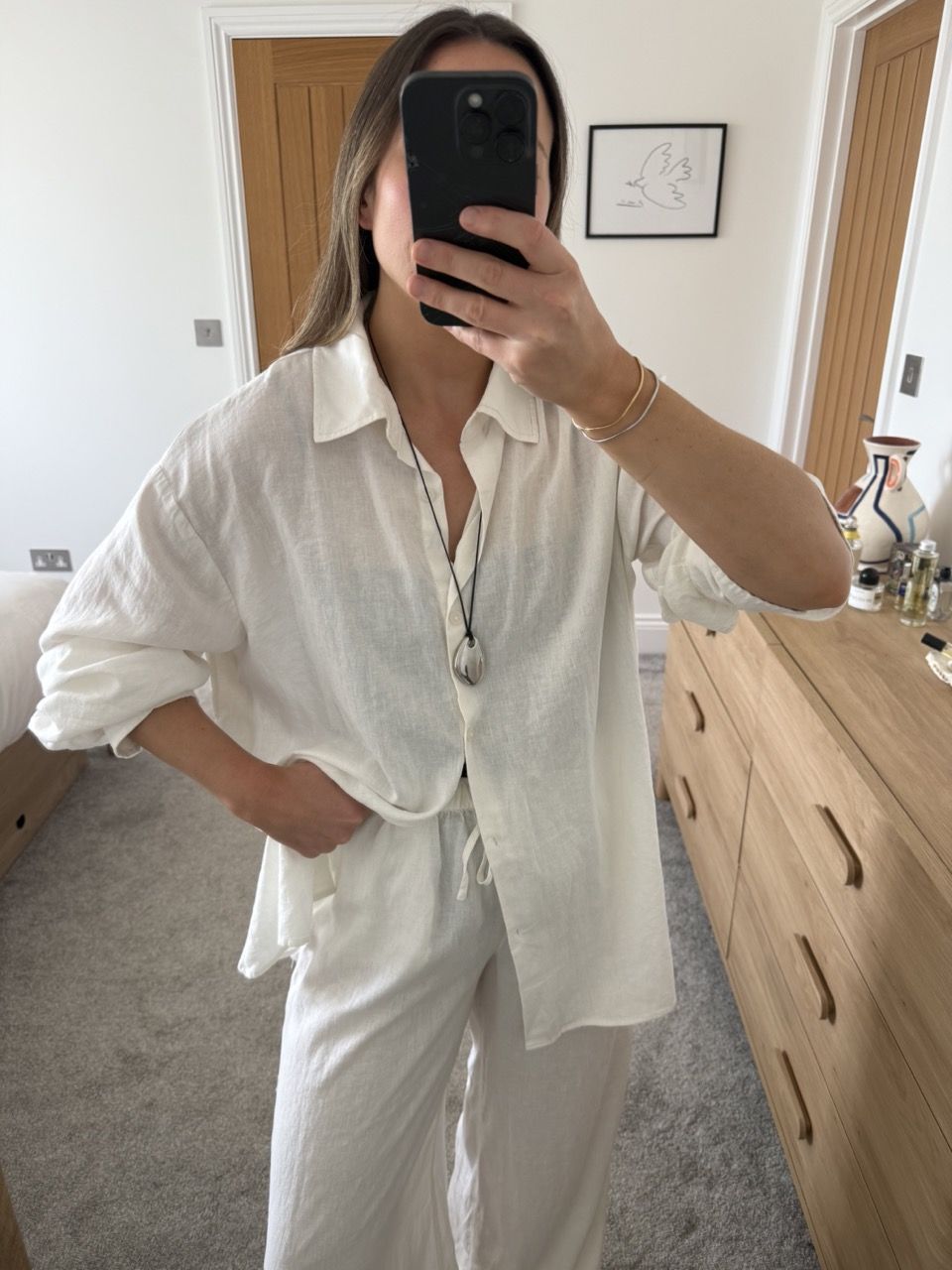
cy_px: 635
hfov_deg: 56.8
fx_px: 880
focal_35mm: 24
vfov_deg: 71.6
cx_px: 476
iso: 160
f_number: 1.78
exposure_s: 1/121
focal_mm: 6.76
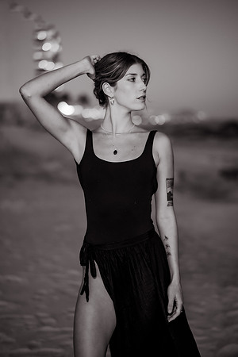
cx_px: 119
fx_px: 575
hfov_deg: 23.4
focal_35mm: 58
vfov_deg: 34.5
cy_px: 178
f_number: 1.8
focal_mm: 58
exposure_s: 1/40
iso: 1250
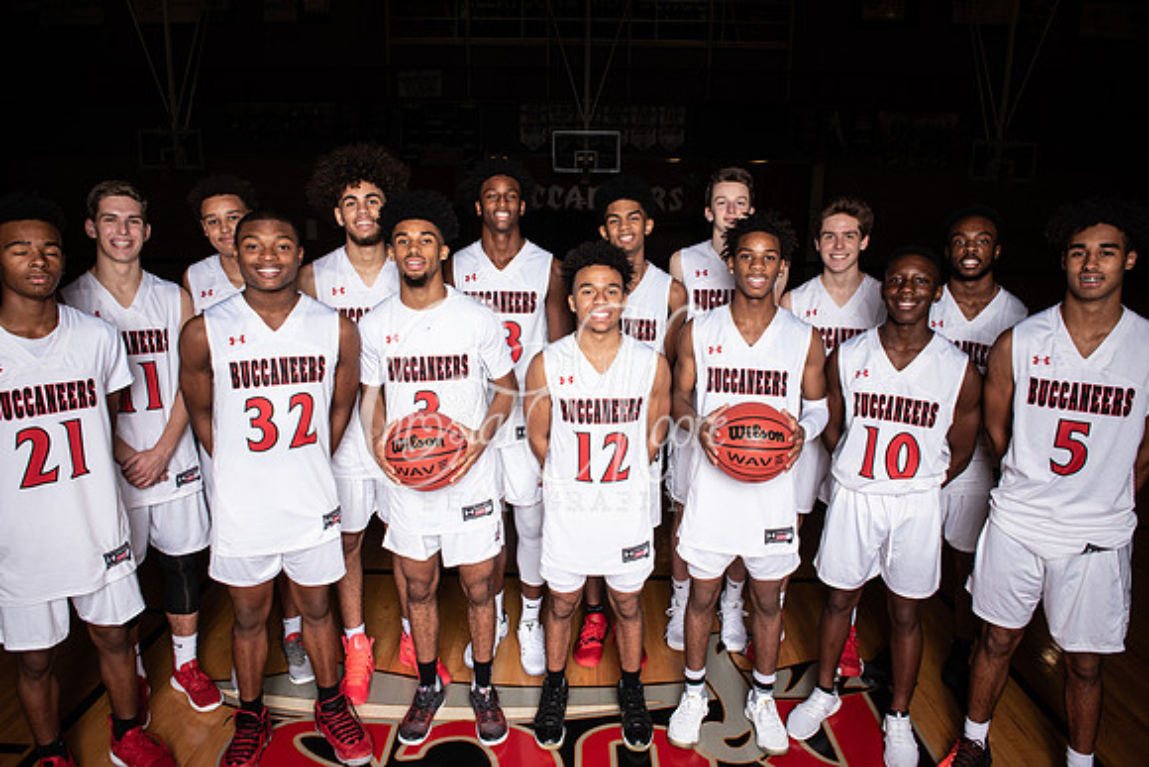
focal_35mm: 24
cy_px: 384
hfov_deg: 73.7
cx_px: 574
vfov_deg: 53.2
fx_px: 766
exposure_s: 1/200
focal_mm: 24
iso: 320
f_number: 14
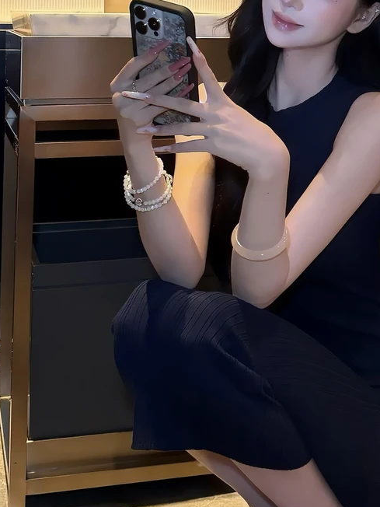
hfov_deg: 27.1
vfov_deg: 35.7
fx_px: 776
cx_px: 297
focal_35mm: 53
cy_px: 155
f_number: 1.78
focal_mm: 6.76
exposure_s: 1/50
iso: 320
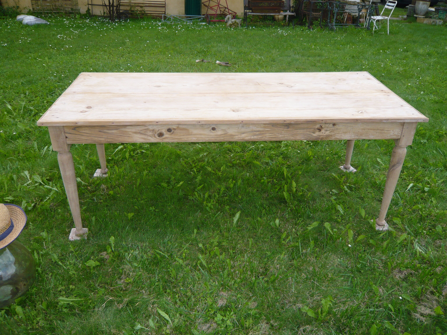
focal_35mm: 28
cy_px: 168
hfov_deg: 63.4
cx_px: 224
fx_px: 362
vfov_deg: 49.7
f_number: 2.8
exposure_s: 1/640
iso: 100
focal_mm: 4.6
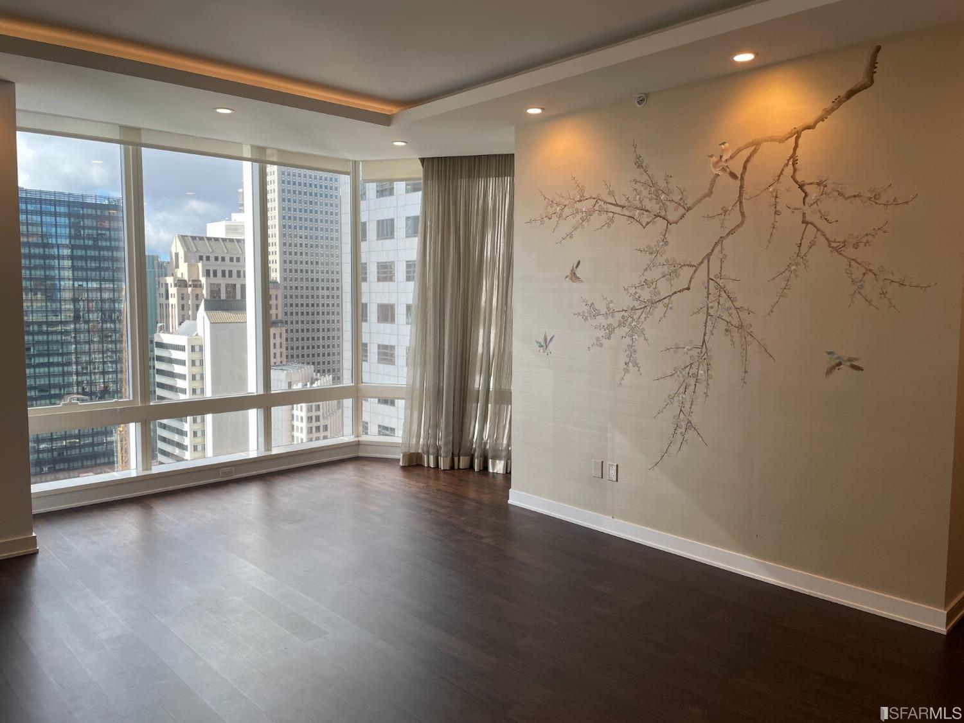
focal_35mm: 26
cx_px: 482
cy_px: 362
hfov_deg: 67.3
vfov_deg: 53.1
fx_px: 724
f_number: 1.6
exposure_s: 1/217
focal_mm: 4.2
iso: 32
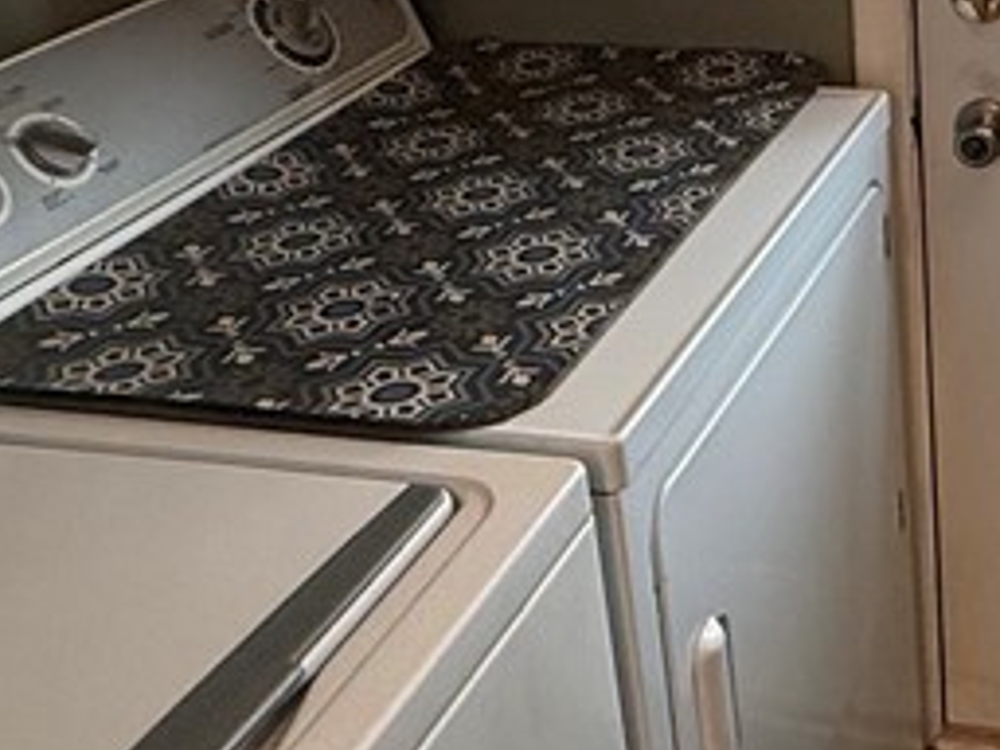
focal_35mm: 56
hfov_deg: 31.2
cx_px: 1047
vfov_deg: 25.3
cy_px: 82
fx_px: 1618
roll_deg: +0.6
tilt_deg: -19.3
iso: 250
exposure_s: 1/120
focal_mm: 2.22
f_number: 2.2
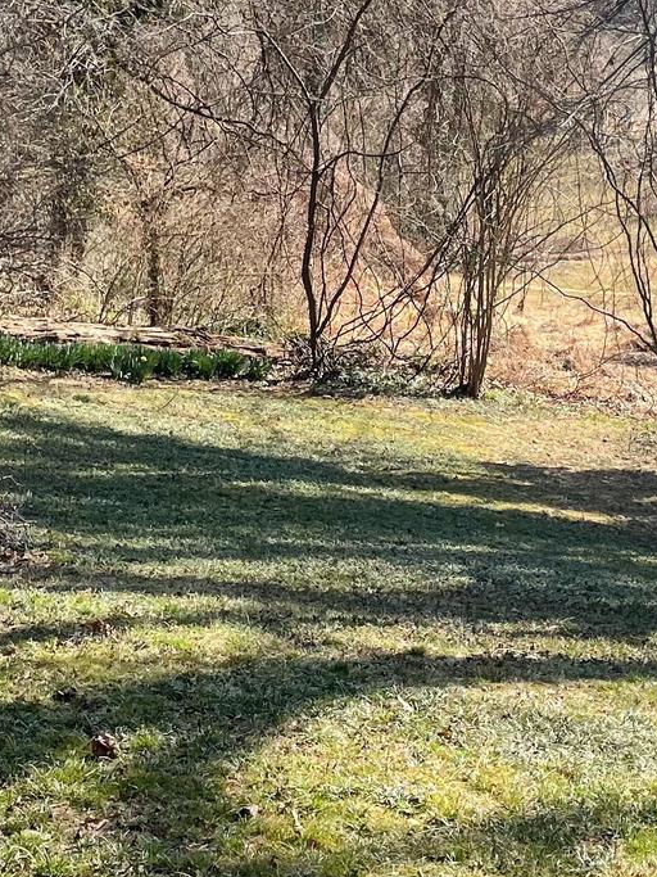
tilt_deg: -12.8
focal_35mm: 78
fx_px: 1975
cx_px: 445
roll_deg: -2.2
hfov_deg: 18.8
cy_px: 284
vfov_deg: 24.9
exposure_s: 1/1125
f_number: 1.6
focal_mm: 4.2
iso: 32
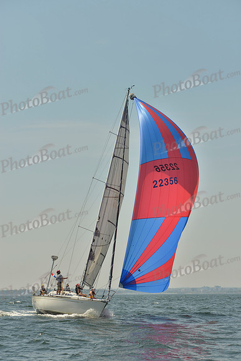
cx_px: 120
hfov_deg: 16.1
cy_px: 180
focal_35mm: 85
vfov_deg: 23.9
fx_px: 853
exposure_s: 1/1250
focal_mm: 85
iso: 200
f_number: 8
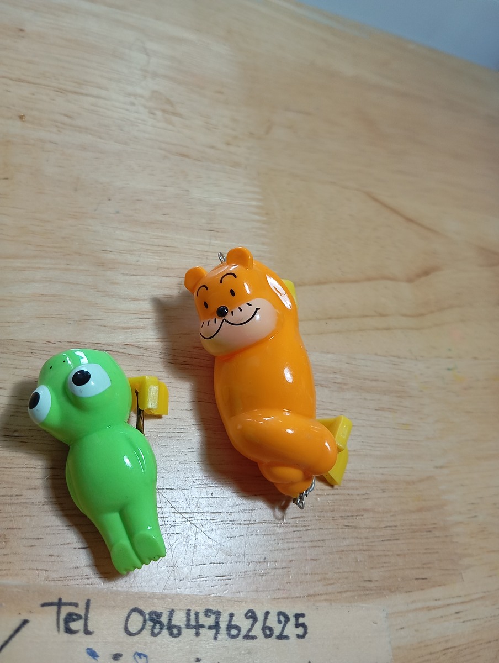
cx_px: 250
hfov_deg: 49.9
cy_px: 332
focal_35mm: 28
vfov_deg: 63.4
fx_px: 537
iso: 417
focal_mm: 4.22
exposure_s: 1/50
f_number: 1.8
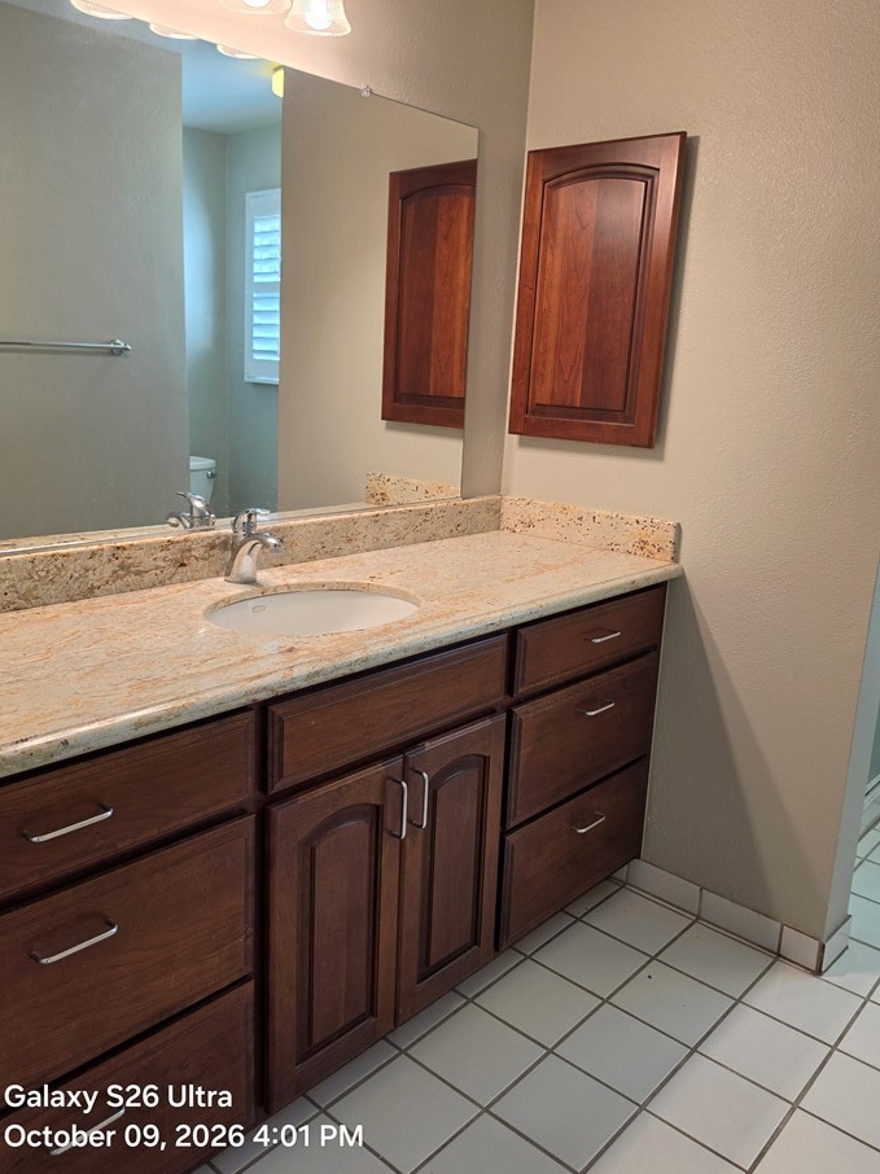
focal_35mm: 26
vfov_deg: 67.3
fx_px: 882
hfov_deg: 53.0
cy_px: 555
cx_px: 439
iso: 64
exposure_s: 1/120
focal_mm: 6.5
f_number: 1.4
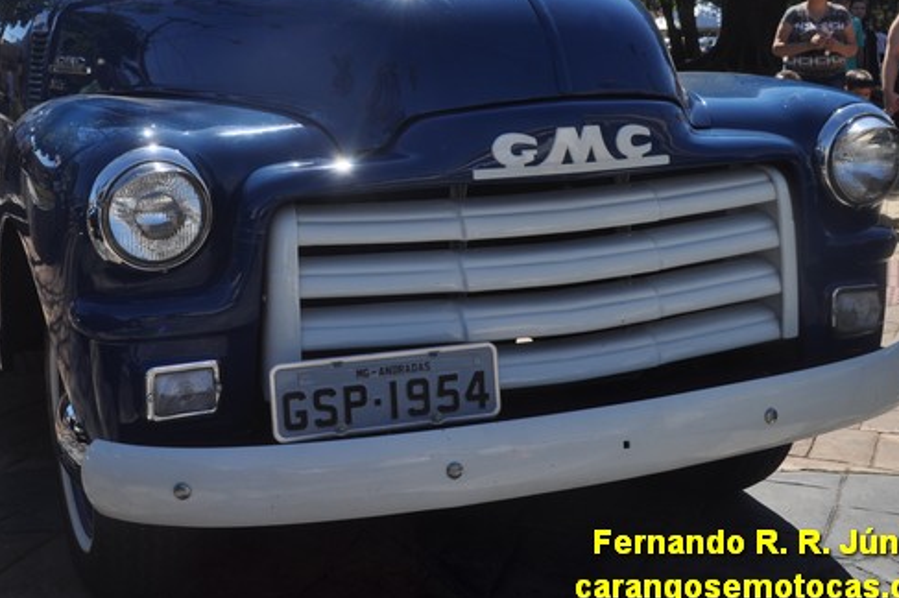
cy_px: 153
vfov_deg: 26.1
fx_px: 1273
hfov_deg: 38.3
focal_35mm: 51
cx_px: 278
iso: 200
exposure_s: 1/400
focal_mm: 22
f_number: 10
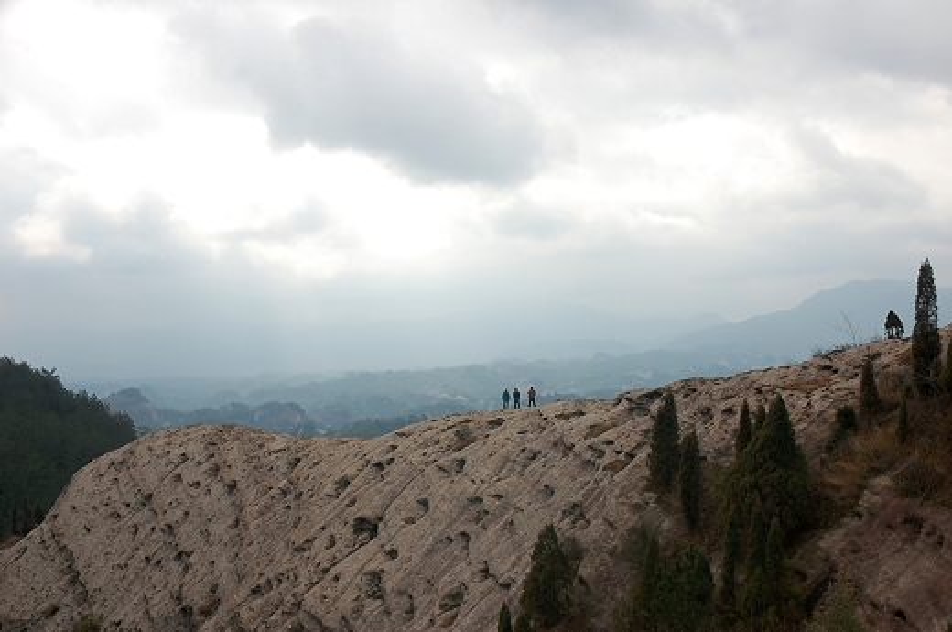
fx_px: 990
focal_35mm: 38
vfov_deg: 35.4
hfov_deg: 51.4
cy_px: 316
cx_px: 476
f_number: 7.1
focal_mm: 25
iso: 200
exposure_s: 1/500
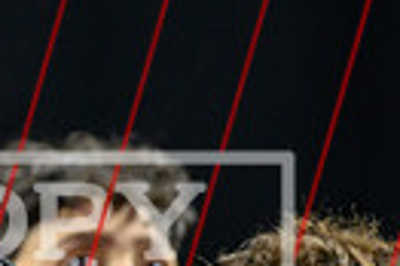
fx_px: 11241
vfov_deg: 1.4
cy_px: 248
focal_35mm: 1013
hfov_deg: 2.0
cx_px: -213
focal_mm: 200
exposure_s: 1/400
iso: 3600
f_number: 2.8
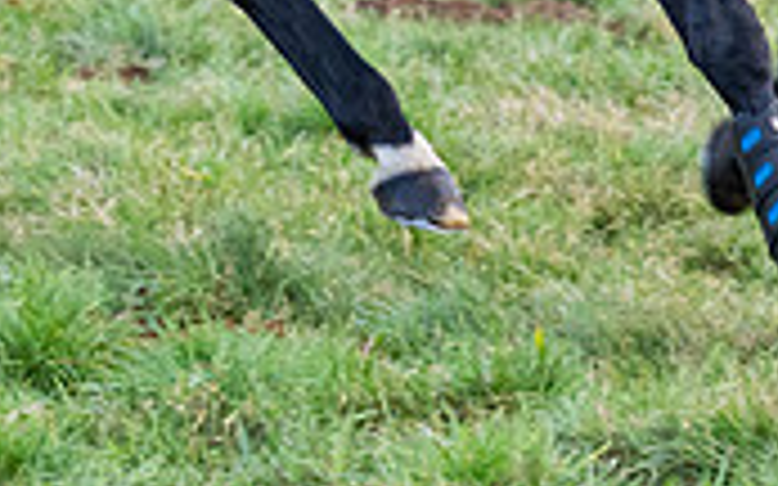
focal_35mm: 517
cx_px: 650
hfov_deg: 4.1
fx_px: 10958
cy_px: -522
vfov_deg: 2.5
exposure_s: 1/400
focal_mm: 87
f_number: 4
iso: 1000
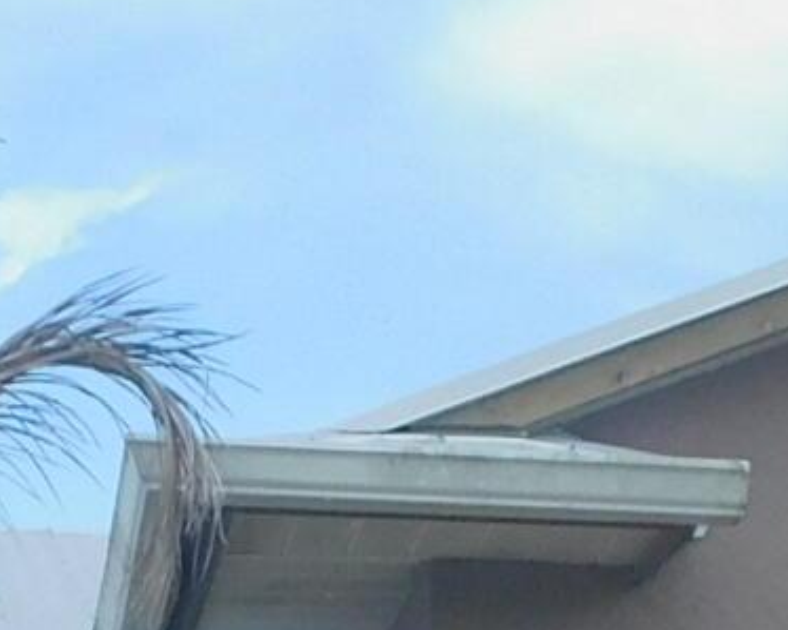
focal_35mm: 180
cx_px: 525
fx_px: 4197
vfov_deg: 8.1
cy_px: 1359
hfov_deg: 10.7
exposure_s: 1/500
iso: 125
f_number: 3
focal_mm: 4
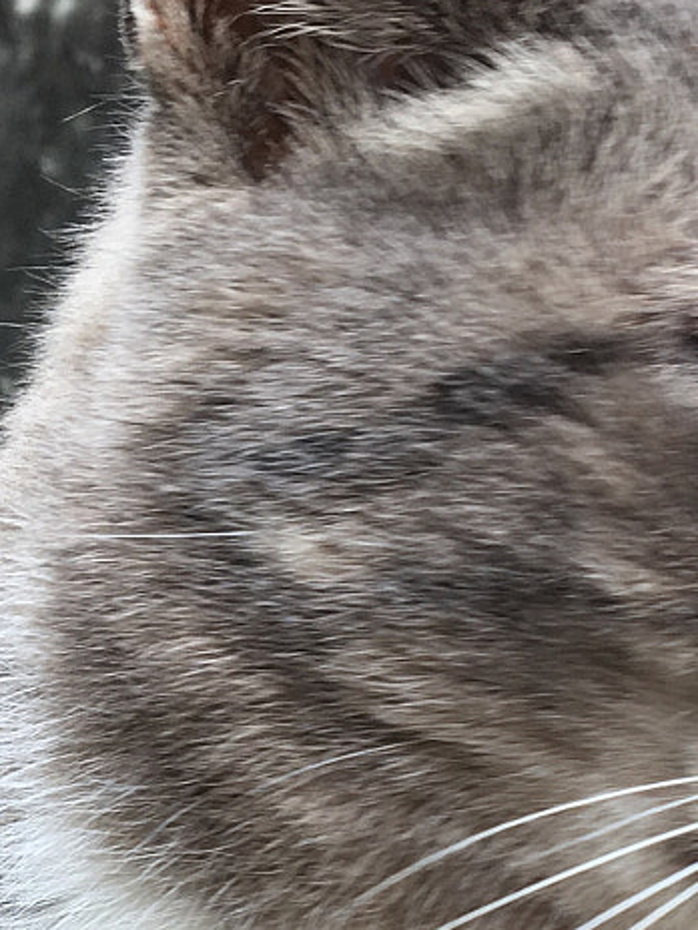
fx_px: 2689
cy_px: 760
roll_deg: +1.2
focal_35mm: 100
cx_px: 666
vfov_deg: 19.4
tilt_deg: +0.4
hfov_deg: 14.6
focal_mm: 4.15
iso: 25
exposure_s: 1/120
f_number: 2.2
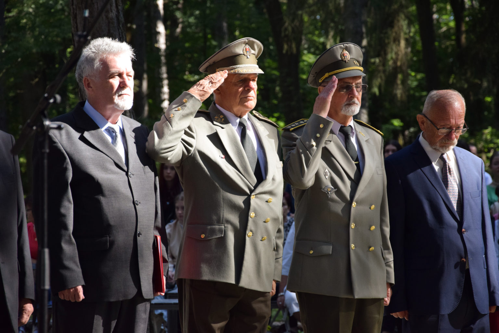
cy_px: 166
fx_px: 2183
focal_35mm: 158
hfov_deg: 13.0
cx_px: 250
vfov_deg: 8.7
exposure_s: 1/640
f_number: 5.6
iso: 1000
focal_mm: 105
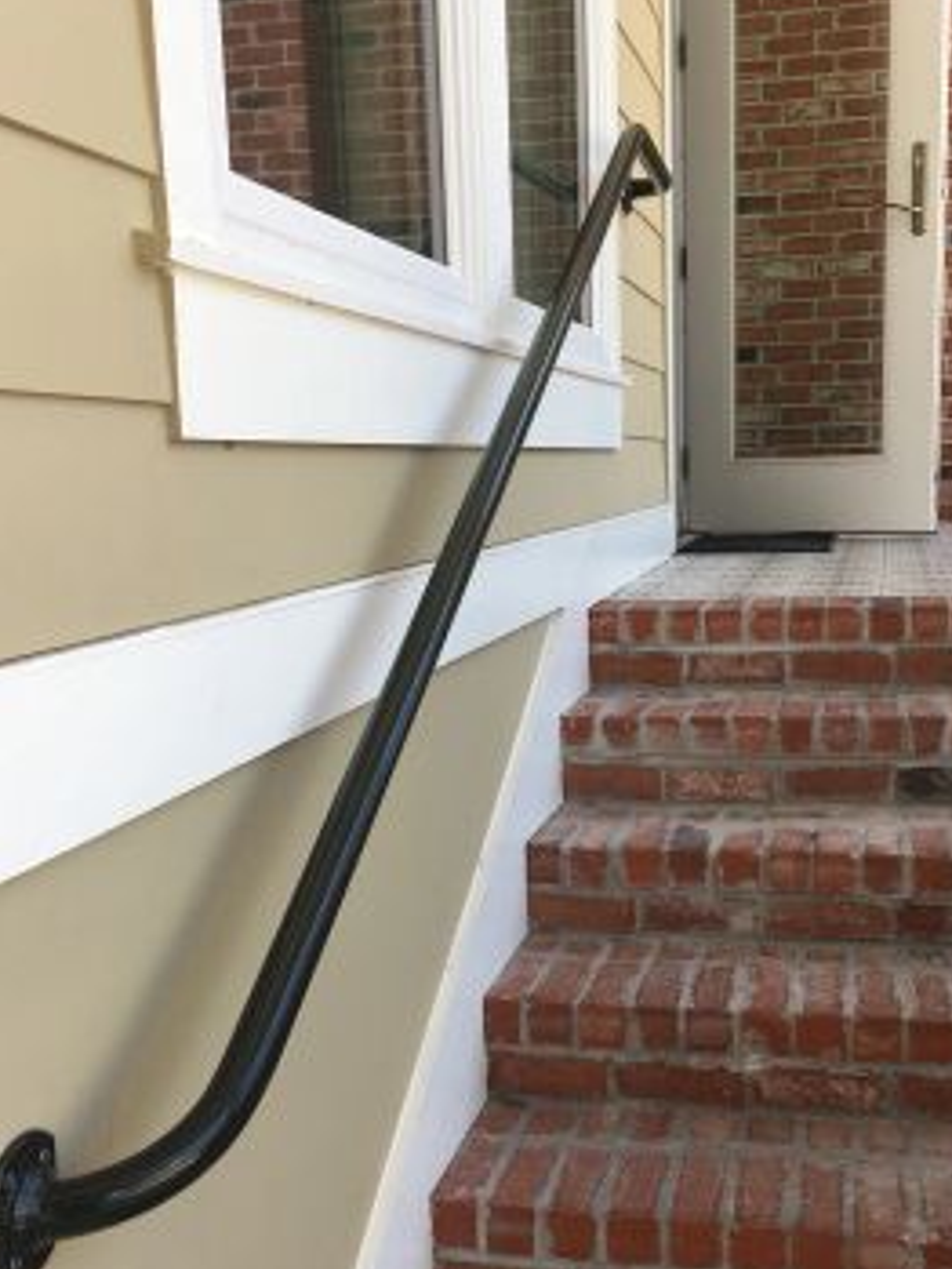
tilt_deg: -12.0
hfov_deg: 35.1
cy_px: 736
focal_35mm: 41
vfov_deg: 45.6
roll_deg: +2.0
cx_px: 552
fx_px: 1503
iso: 25
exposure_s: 1/283
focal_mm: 4.15
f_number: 2.2
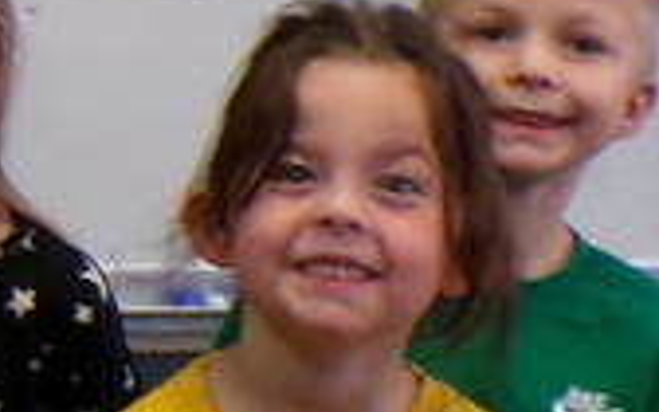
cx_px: -828
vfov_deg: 5.6
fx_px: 4185
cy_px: 220
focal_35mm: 233
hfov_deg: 8.4
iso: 273
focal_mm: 6.6
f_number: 3.3
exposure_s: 1/17
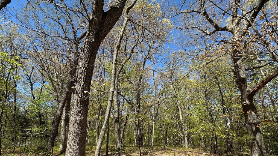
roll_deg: +0.1
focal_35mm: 16
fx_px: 118
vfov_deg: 65.3
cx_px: 132
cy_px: 104
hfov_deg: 99.3
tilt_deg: +12.1
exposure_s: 1/831
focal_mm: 2.22
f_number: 2.2
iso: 40
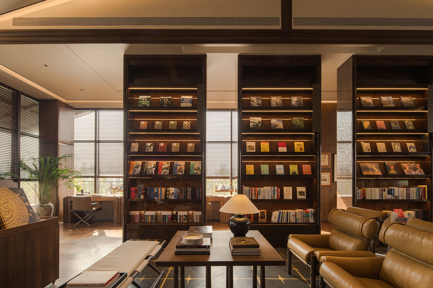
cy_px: 144
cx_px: 216
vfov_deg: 70.4
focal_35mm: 17
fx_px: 204
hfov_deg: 93.3
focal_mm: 17
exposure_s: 1/40
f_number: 11
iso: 100
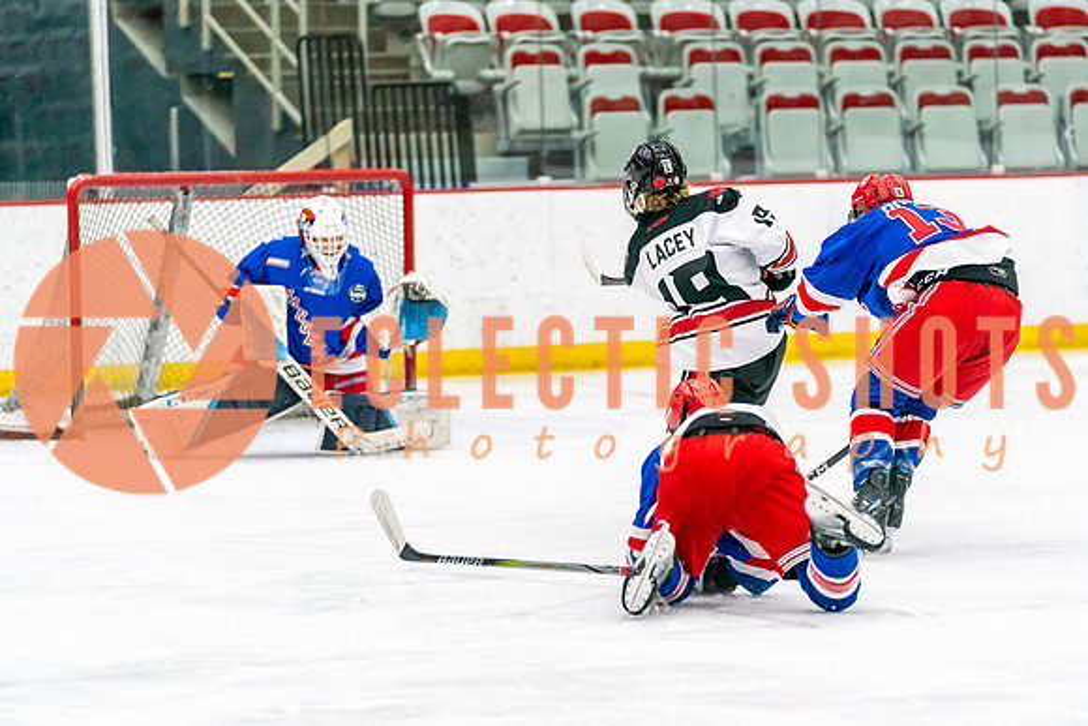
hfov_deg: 10.4
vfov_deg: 6.9
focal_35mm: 199
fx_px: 6002
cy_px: 406
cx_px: 578
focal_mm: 158
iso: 3200
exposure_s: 1/1250
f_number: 2.8
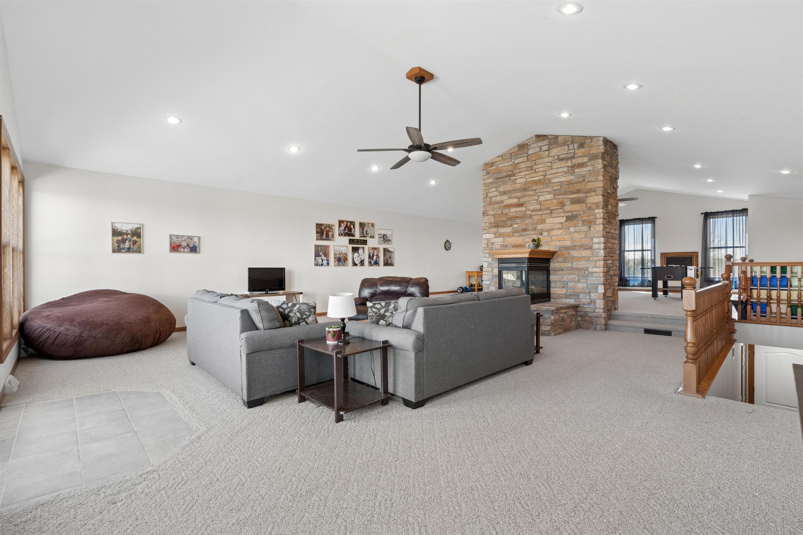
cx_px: 402
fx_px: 357
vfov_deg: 73.7
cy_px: 268
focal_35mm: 16
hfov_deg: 96.7
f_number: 10
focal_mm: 16
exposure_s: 1/30
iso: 800
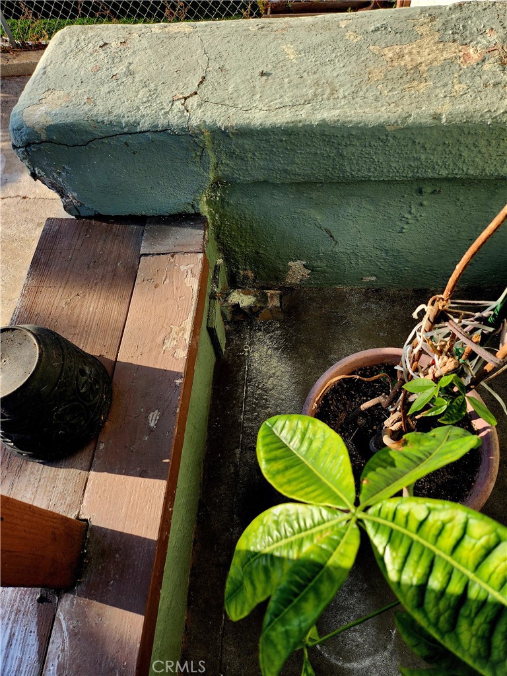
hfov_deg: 56.8
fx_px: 469
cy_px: 338
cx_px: 254
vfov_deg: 71.6
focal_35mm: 24
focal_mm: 5
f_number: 1.8
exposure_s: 1/909
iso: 50
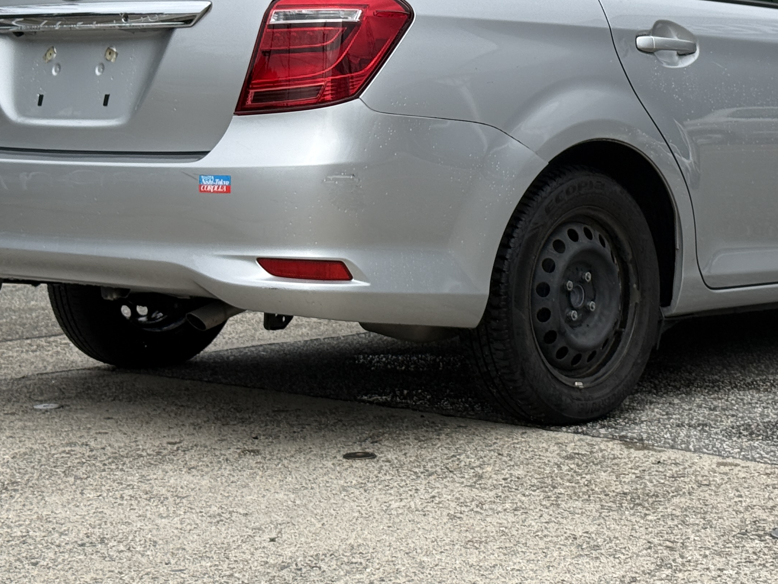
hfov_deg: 21.7
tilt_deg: +1.8
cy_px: 60
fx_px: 2023
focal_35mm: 90
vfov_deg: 16.2
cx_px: 507
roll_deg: -0.9
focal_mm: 6.76
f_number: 1.78
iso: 64
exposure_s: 1/4098
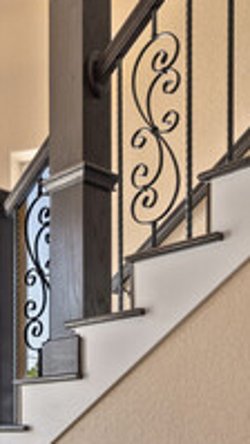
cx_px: -96
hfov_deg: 20.0
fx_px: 636
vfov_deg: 34.9
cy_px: 444
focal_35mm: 54
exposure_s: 1/20
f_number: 7.1
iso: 400
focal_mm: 16
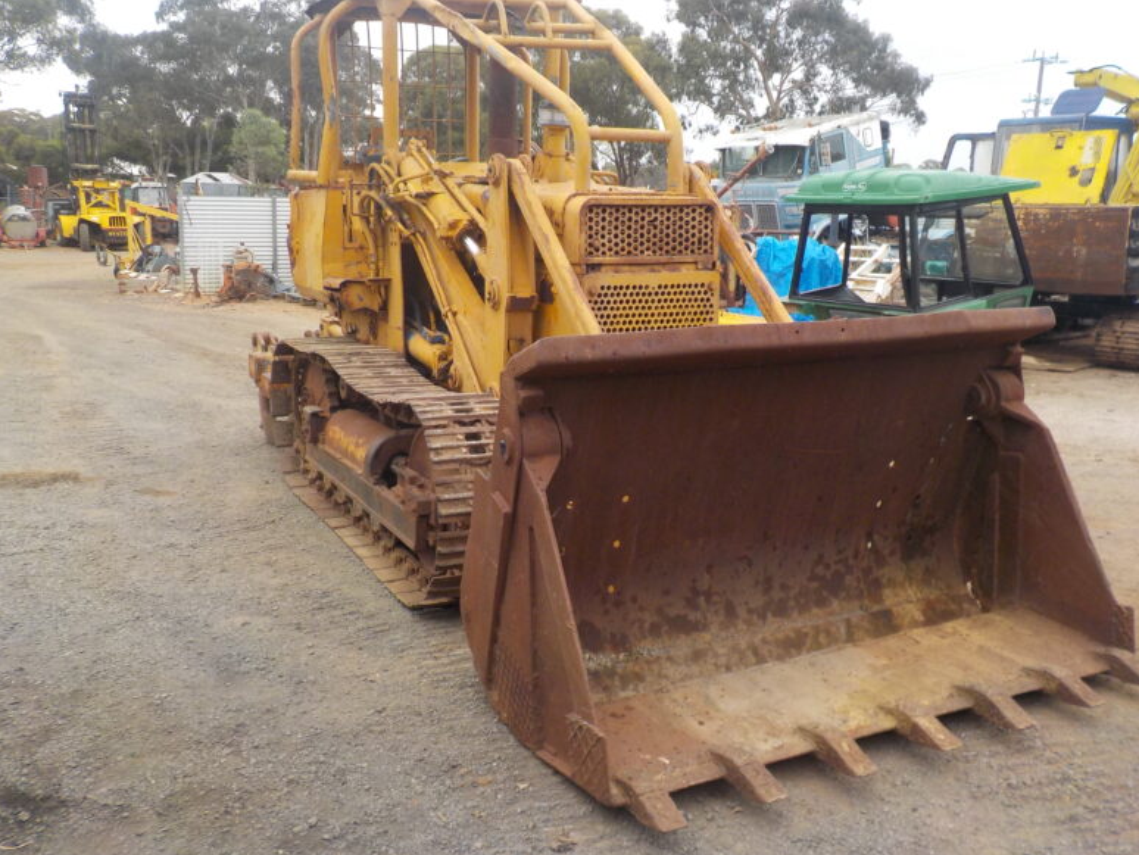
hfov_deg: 58.3
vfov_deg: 45.5
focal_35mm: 31
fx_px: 1020
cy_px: 416
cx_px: 577
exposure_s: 1/160
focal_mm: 4.1
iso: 125
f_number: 3.3
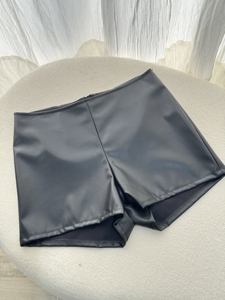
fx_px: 416
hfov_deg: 30.3
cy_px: 150
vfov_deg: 39.6
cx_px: 112
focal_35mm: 48
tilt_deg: -69.9
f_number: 1.78
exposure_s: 1/121
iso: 64
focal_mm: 6.76
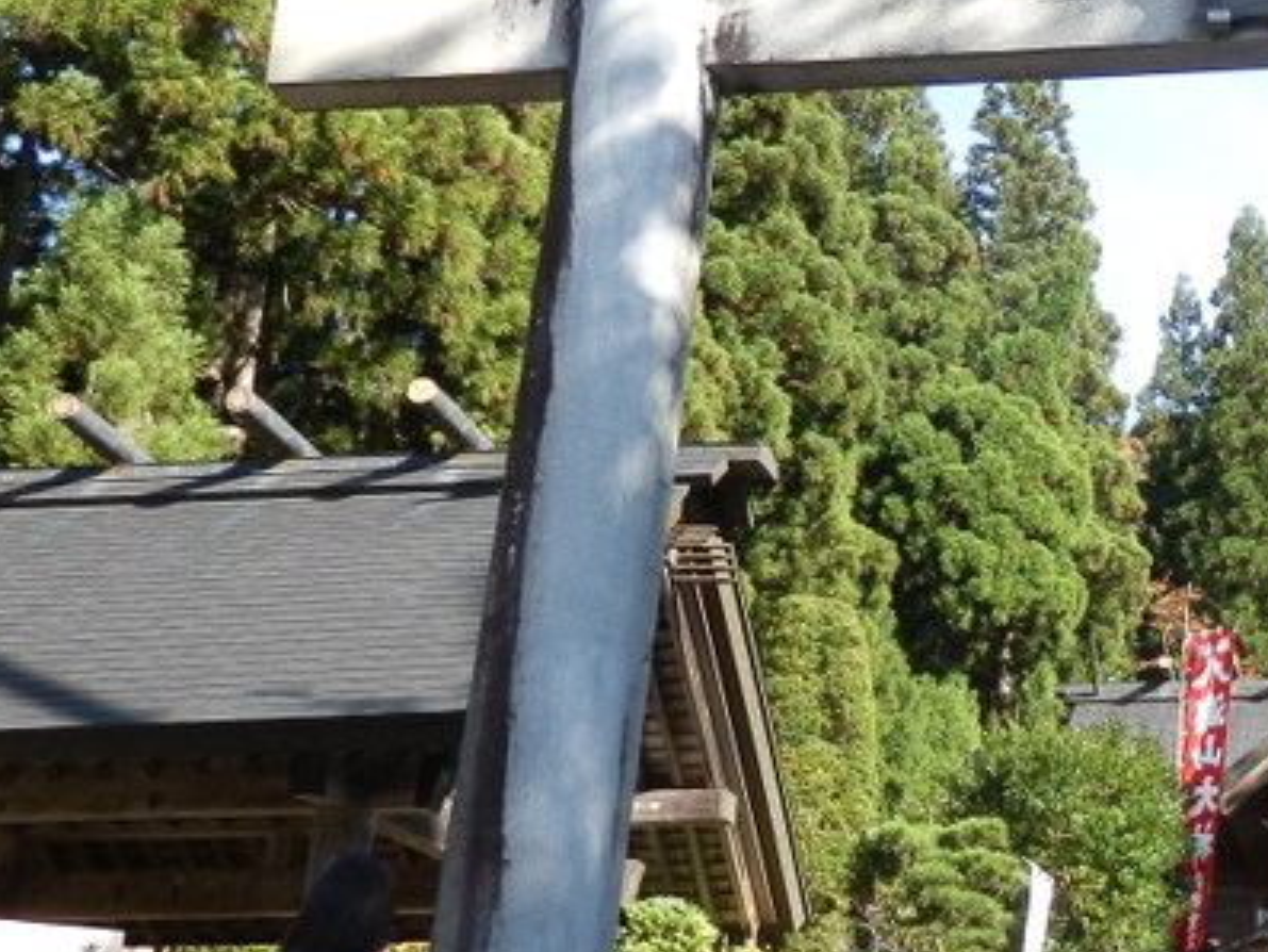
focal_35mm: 63
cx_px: 1271
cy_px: 498
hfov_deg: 28.8
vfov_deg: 23.3
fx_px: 2308
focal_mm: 4.5
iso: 80
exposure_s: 1/320
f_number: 3
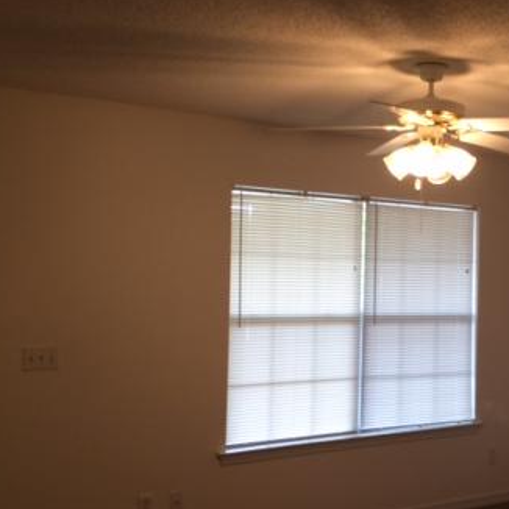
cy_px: 290
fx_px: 865
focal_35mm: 52
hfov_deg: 31.3
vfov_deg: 32.7
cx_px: 457
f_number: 2.2
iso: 40
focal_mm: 4.12
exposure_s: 1/40
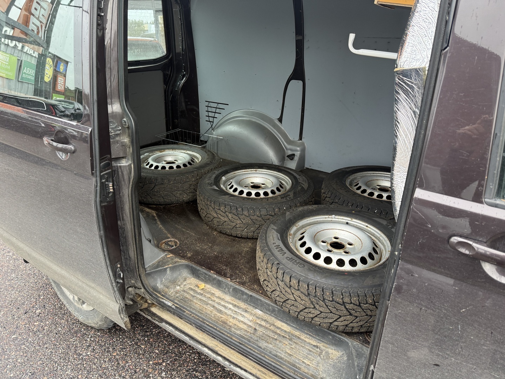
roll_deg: -0.3
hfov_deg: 71.6
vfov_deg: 56.8
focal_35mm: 24
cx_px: 252
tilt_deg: -21.8
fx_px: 350
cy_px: 190
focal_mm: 6.76
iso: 160
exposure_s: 1/121
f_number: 1.78
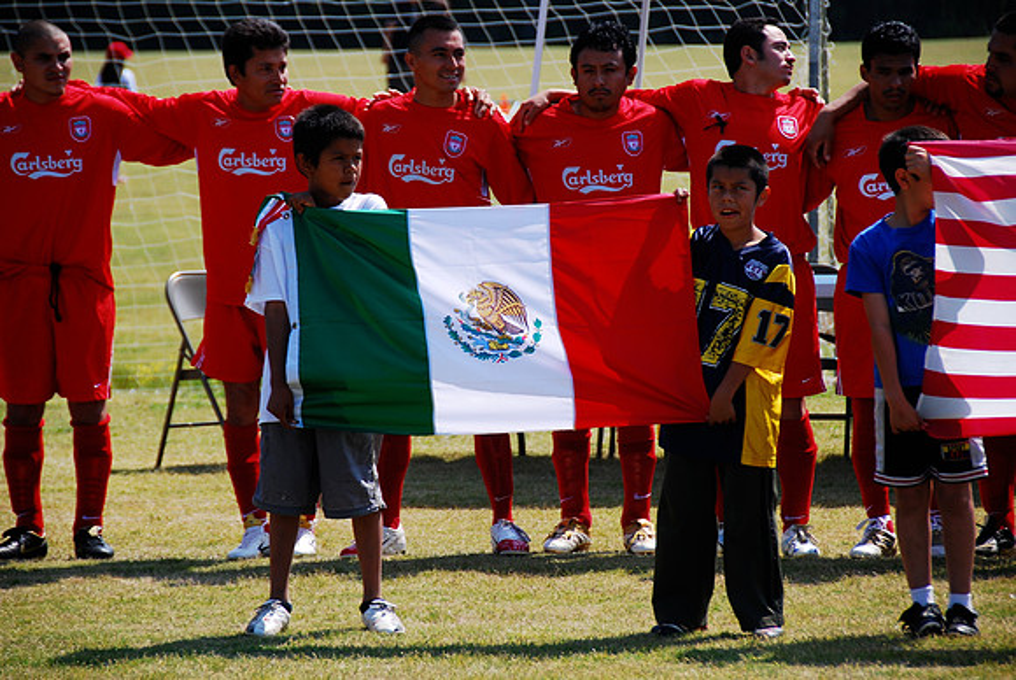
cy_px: 340
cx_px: 508
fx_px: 6356
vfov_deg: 6.1
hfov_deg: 9.1
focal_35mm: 225
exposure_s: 1/320
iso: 100
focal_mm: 150
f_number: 5.6
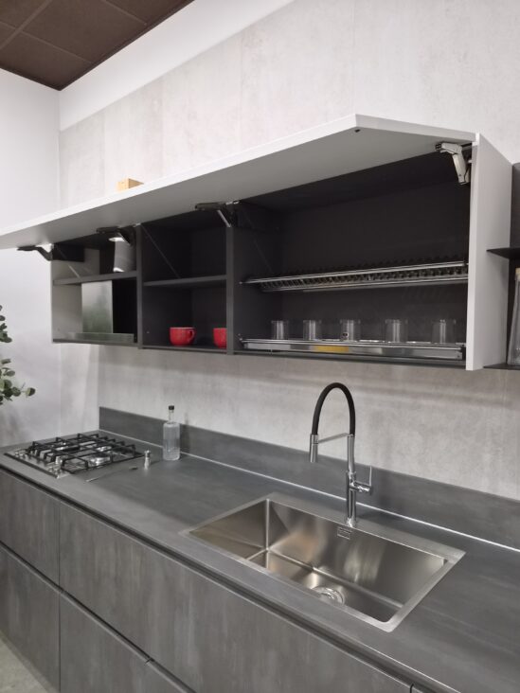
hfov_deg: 58.9
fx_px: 461
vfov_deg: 73.9
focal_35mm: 23
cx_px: 260
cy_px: 346
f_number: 1.8
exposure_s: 1/100
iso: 640
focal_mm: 5.4
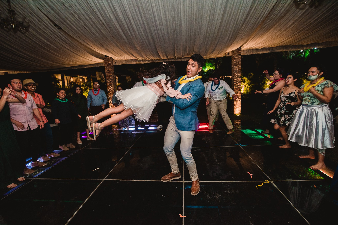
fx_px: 150
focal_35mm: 16
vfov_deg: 73.8
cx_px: 169
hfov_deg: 96.7
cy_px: 112
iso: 1250
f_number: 3.2
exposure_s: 1/200
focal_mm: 16
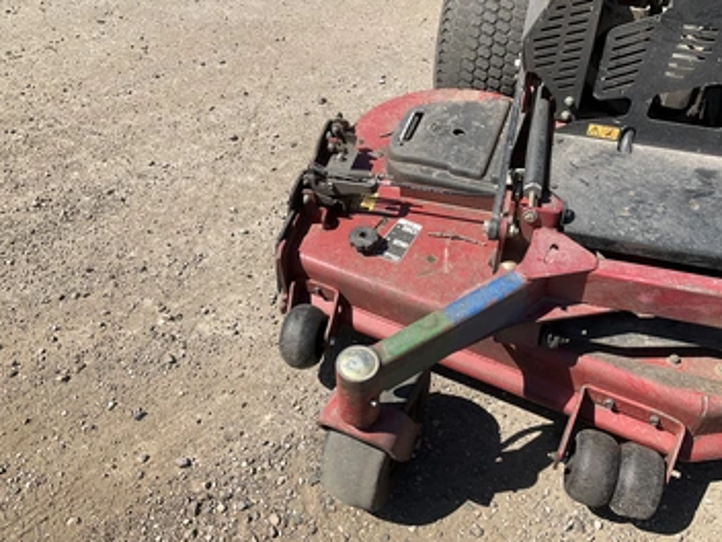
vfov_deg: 42.9
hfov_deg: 55.3
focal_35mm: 33
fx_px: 688
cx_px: 394
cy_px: 253
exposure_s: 1/1311
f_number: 1.8
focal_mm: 3
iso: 25
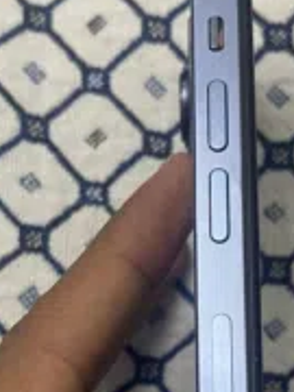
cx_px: 124
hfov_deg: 19.1
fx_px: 872
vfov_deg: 24.4
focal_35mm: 77
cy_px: 378
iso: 250
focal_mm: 4.25
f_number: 1.8
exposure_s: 1/50
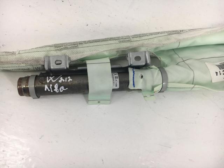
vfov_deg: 48.2
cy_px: 84
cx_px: 112
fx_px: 188
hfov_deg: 61.7
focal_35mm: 29
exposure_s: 1/50
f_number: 2.2
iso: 25
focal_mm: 4.15
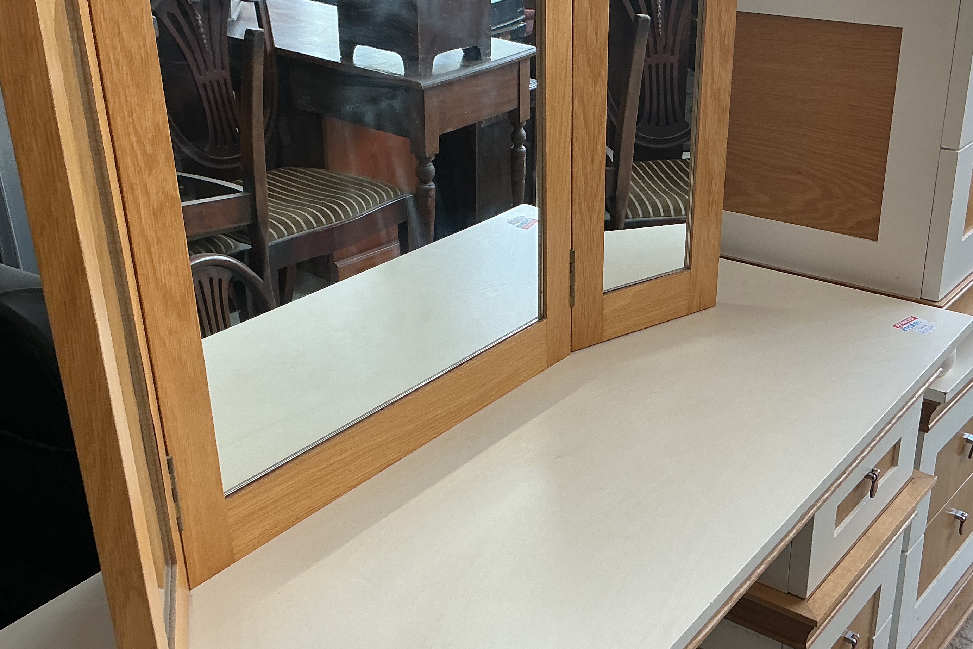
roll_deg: +1.1
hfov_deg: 44.4
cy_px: 338
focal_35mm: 44
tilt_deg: -25.5
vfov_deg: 30.5
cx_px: 555
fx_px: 1189
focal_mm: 3
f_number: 1.8
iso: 40
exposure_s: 1/100
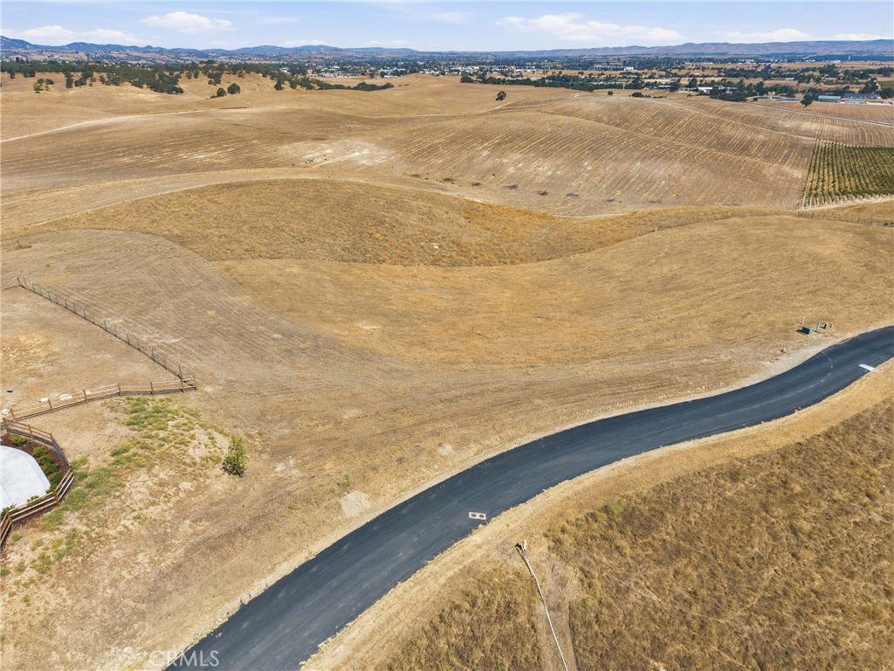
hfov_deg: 71.6
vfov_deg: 56.8
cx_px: 447
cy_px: 336
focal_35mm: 24
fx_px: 620
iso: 100
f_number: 1.8
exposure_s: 1/5000
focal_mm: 8.7
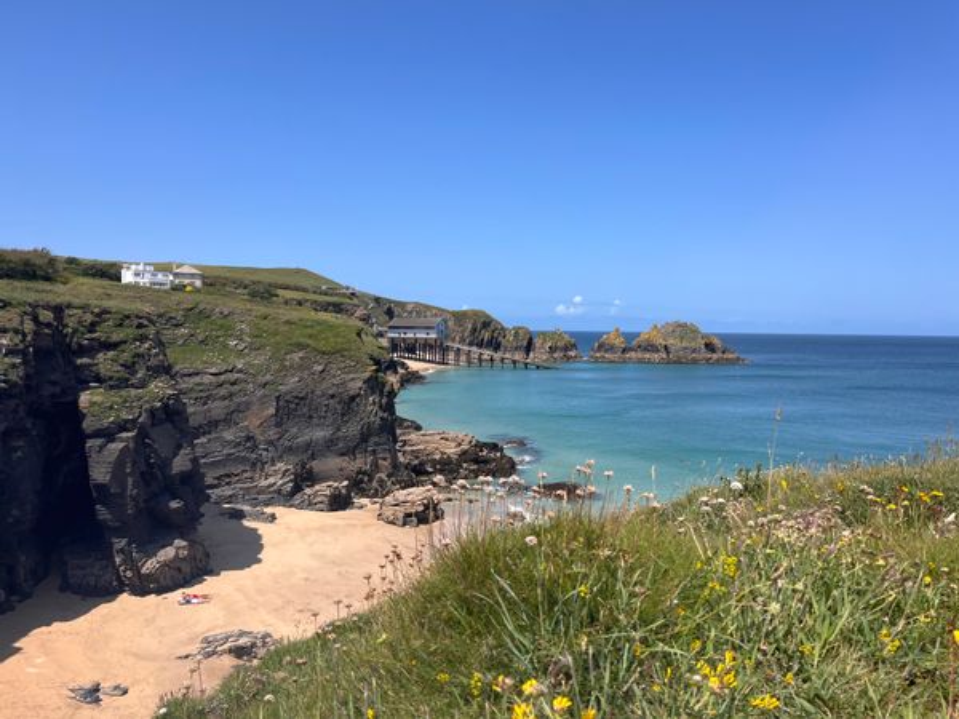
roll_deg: -1.0
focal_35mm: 26
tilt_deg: -2.7
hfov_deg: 67.3
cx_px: 480
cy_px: 360
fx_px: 720
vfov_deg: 53.1
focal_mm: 5.1
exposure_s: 1/3745
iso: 50
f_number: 1.6
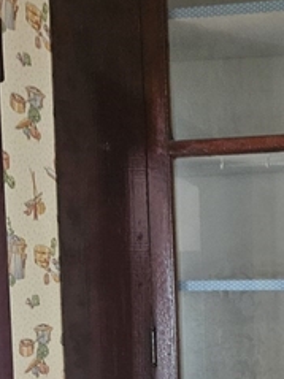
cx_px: 360
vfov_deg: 25.3
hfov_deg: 18.6
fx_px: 810
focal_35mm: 74
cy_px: 360
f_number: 1.8
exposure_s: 1/40
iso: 640
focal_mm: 5.4
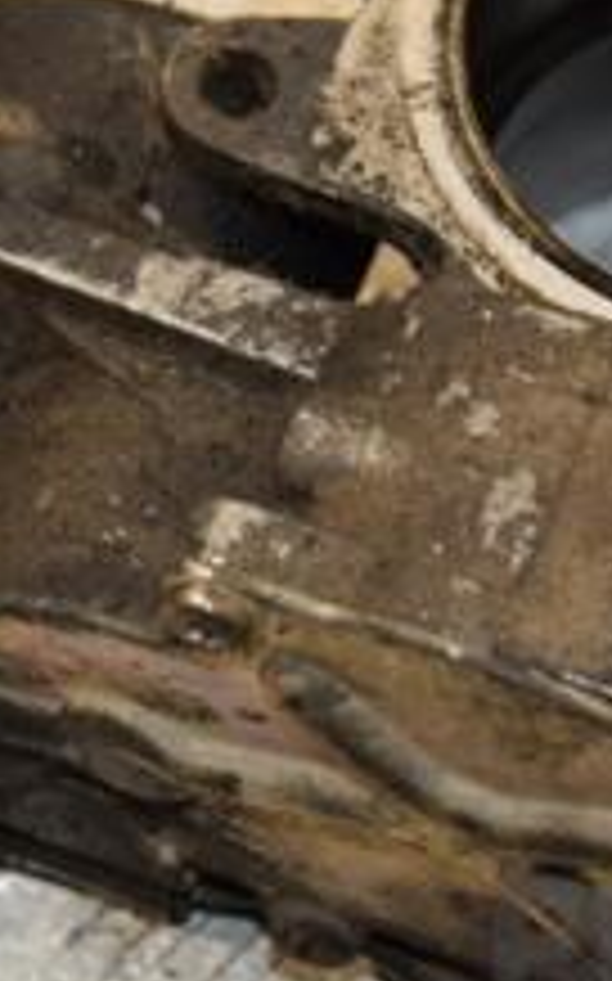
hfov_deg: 5.4
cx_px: 410
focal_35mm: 244
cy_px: 346
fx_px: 6520
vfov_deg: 8.6
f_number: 5.6
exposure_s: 1/200
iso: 800
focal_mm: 58
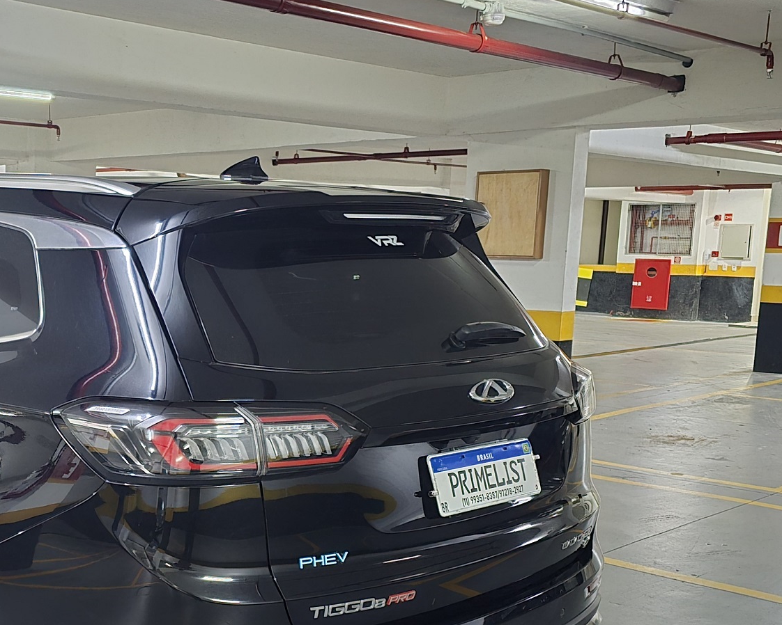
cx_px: 99
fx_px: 1111
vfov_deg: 31.2
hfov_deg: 36.7
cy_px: 411
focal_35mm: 48
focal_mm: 6.3
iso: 2000
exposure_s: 1/24
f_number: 1.7
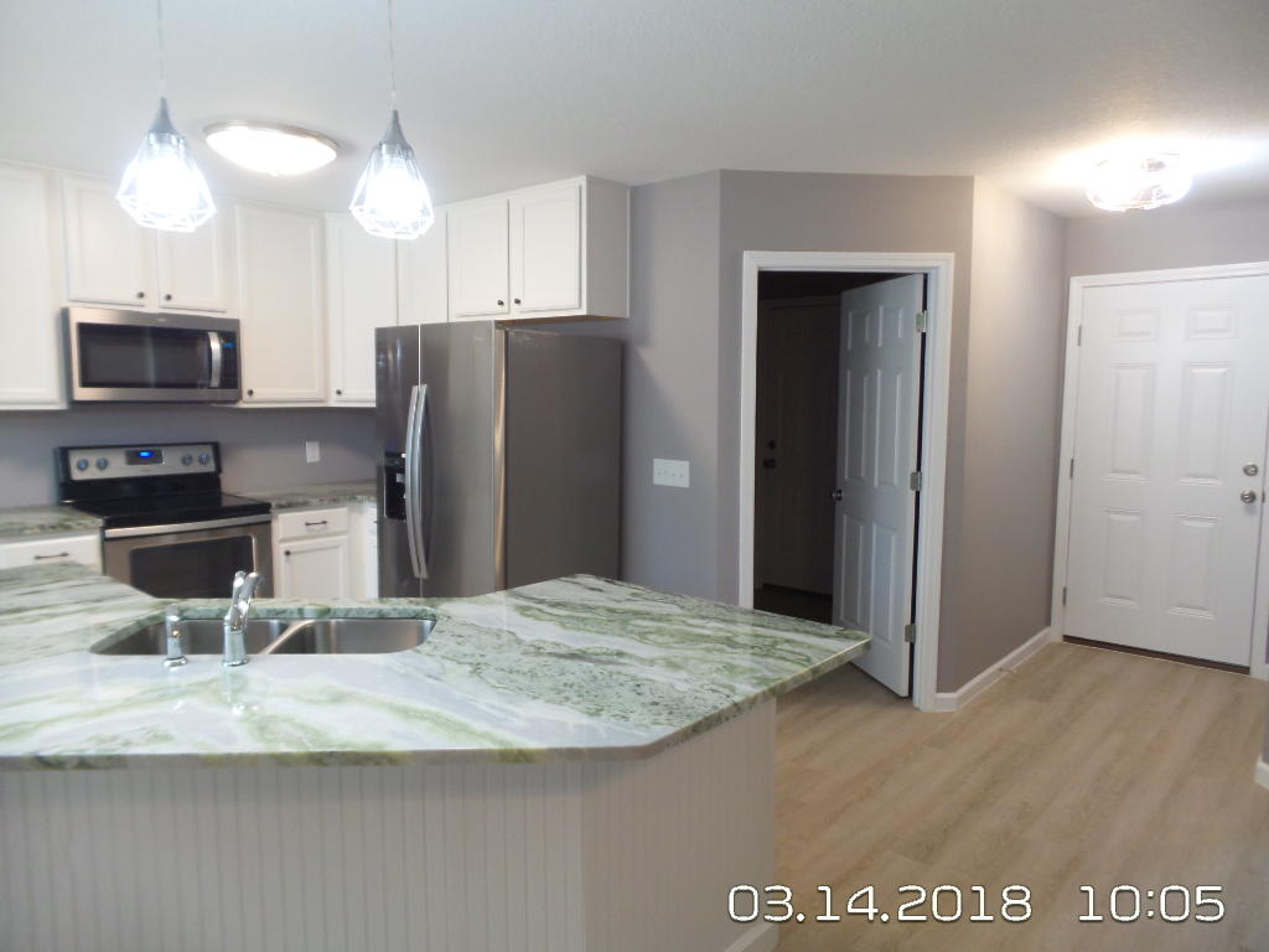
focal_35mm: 23
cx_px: 634
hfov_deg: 73.9
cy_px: 476
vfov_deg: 58.9
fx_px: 843
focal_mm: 4.1
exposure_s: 1/30
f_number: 2.8
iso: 250
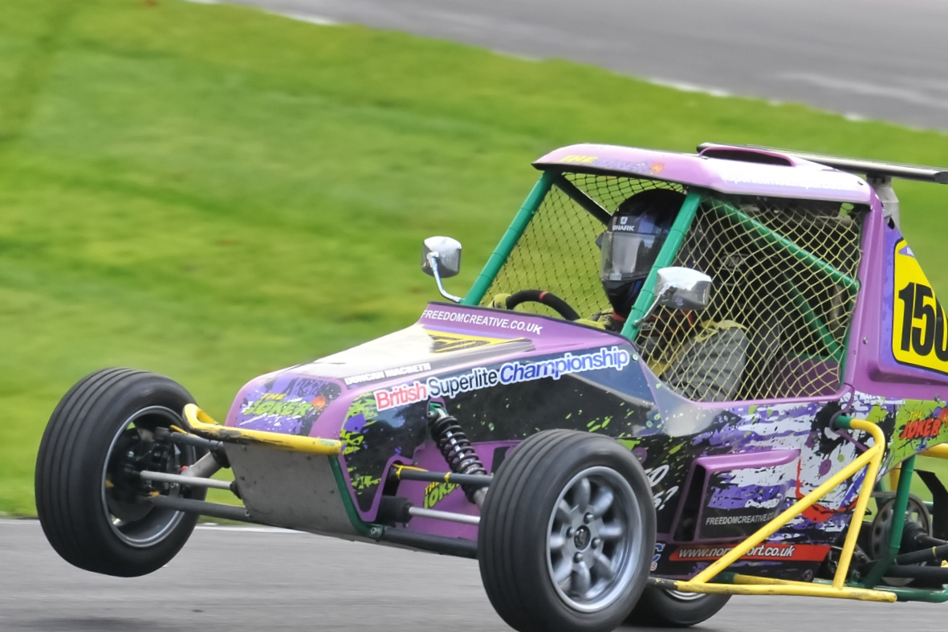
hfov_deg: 4.1
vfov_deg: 2.7
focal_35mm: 508
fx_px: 13375
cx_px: 553
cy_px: 439
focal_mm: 300
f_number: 7.1
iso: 1600
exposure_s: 1/640
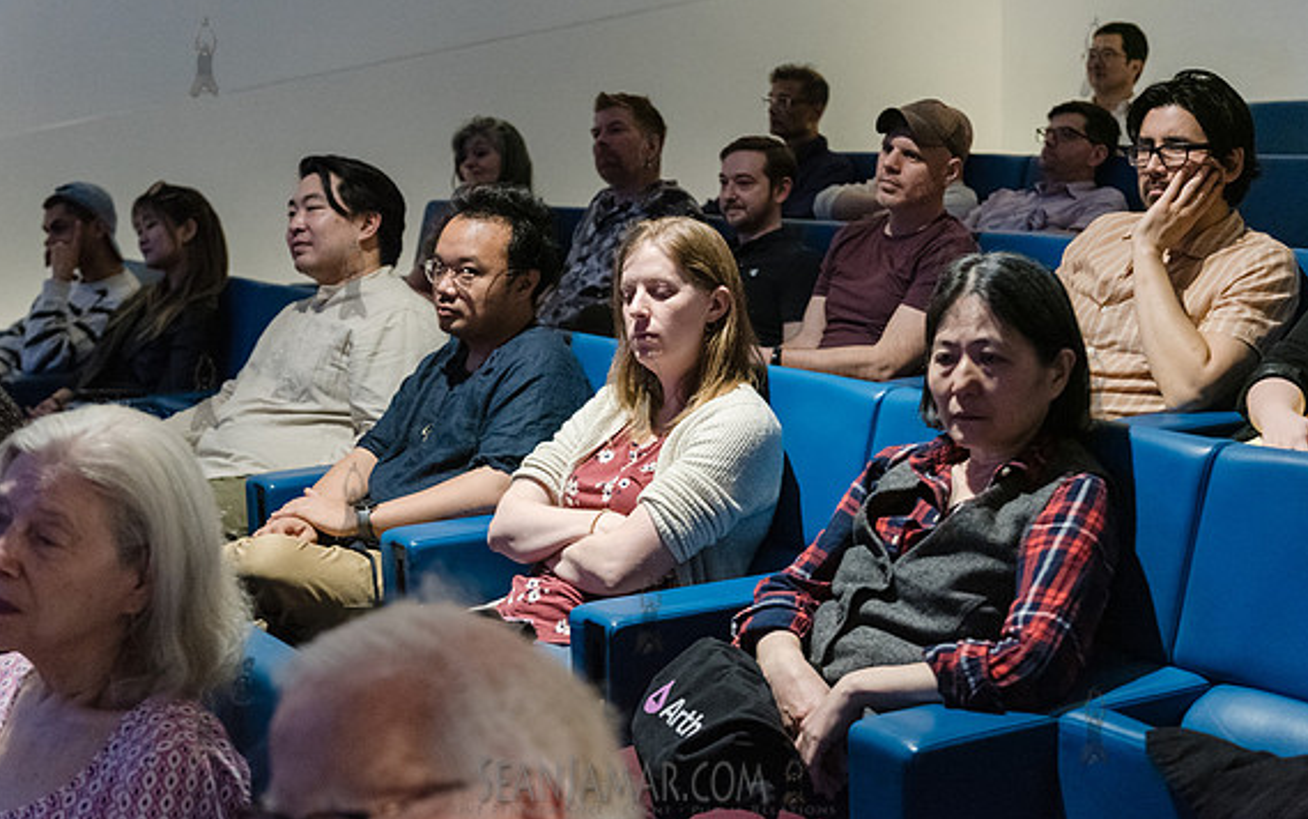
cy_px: 390
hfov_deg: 35.1
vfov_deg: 22.4
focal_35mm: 58
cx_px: 648
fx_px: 2068
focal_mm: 55
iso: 6400
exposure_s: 1/160
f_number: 3.5
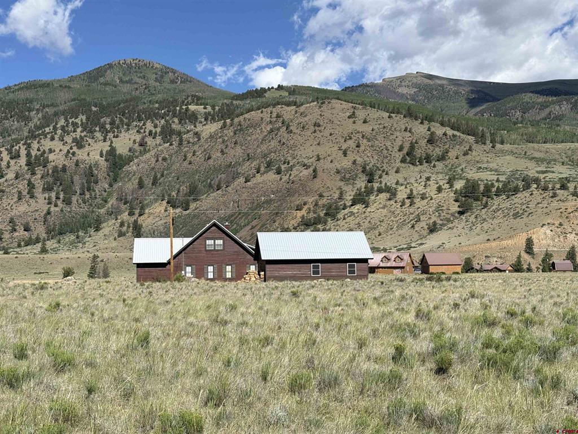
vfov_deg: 30.3
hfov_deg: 39.7
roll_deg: +1.0
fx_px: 801
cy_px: 217
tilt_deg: +3.5
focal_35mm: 48
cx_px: 289
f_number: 1.78
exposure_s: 1/6024
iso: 64
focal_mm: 6.76
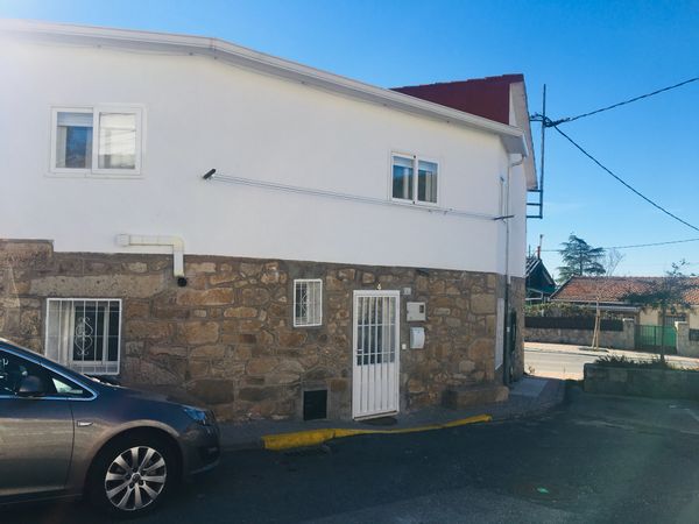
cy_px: 262
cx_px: 350
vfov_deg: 48.2
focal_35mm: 29
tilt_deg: +2.9
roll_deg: -2.1
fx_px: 586
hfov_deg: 61.7
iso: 25
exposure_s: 1/1304
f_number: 2.2
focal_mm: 4.15
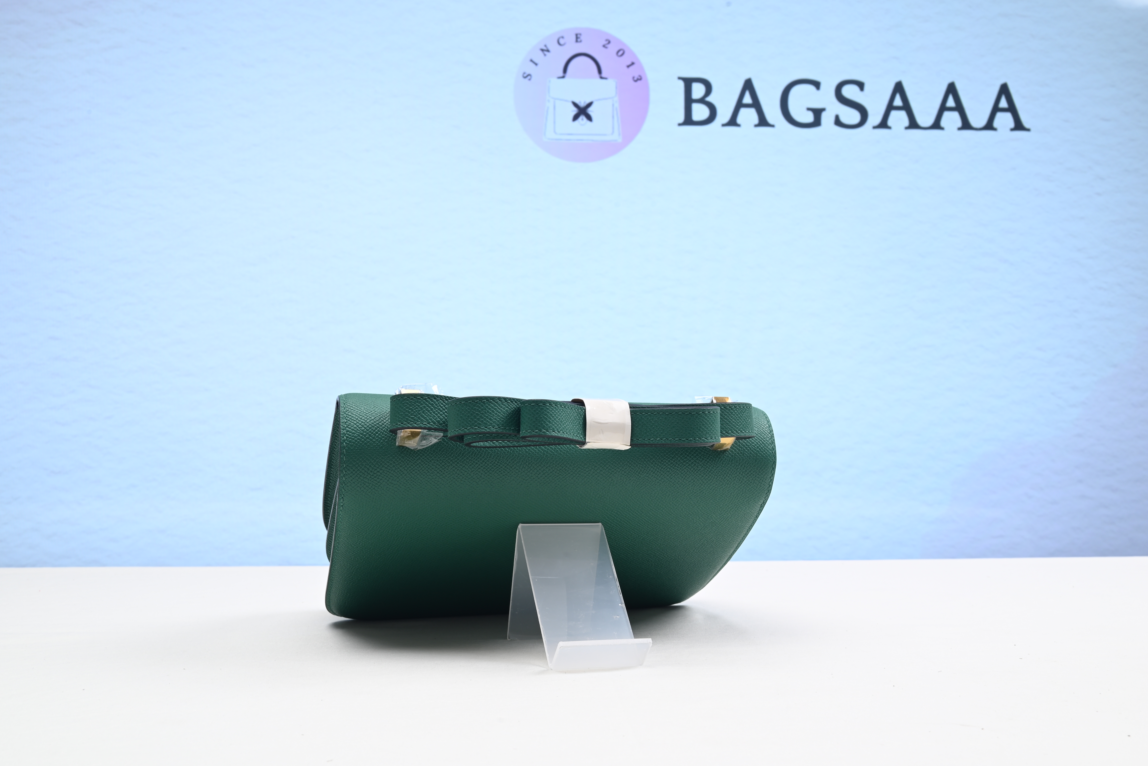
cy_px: 383
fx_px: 1244
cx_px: 574
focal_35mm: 39
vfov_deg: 34.2
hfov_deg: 49.5
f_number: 16
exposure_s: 1/2
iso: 100
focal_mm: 39
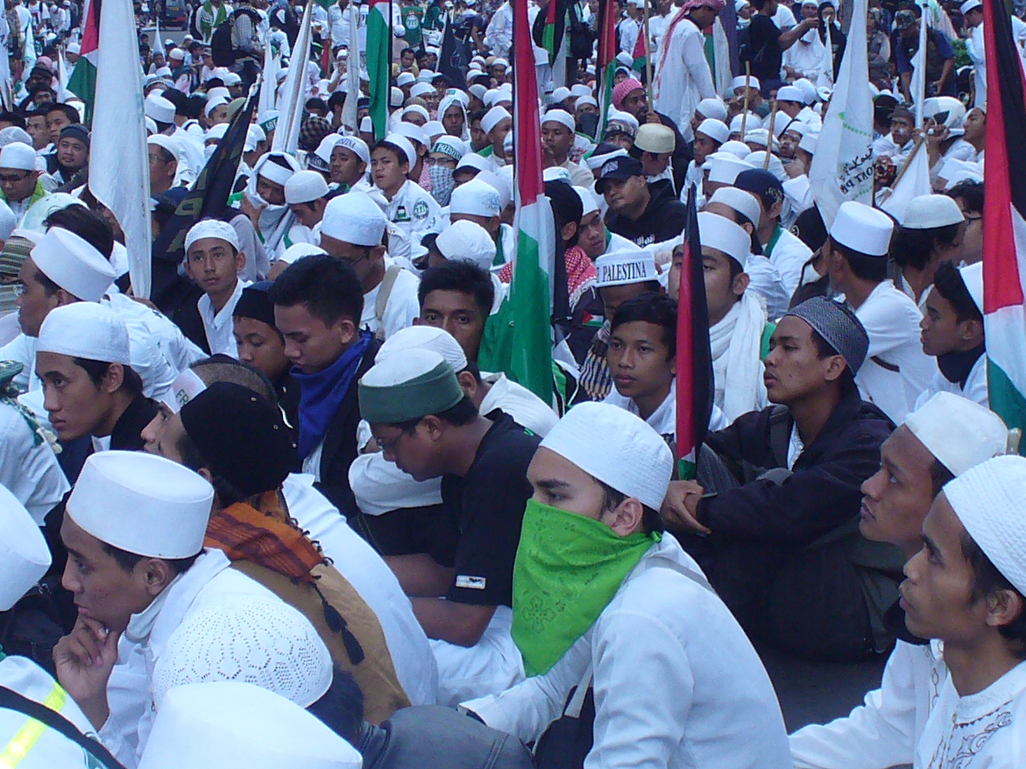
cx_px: 545
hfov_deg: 22.0
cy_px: 377
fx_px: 2638
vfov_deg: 16.6
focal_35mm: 89
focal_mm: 6.1
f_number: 2.8
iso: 80
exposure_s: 1/100
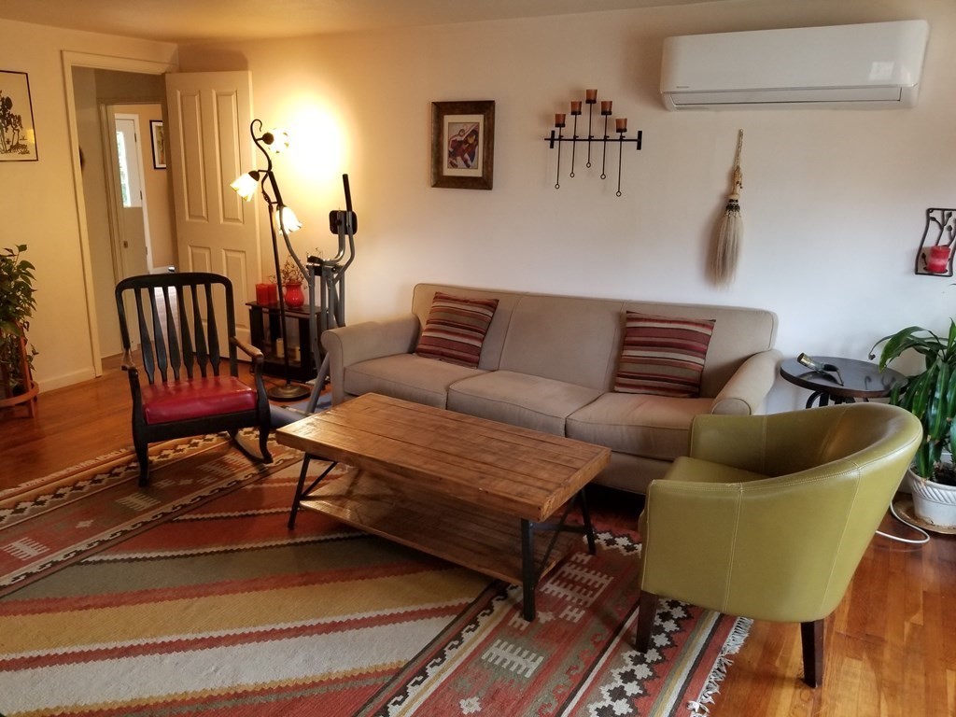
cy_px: 358
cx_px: 478
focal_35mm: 26
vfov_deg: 53.1
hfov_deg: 67.3
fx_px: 718
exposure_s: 1/40
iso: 160
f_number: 1.7
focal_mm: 4.25
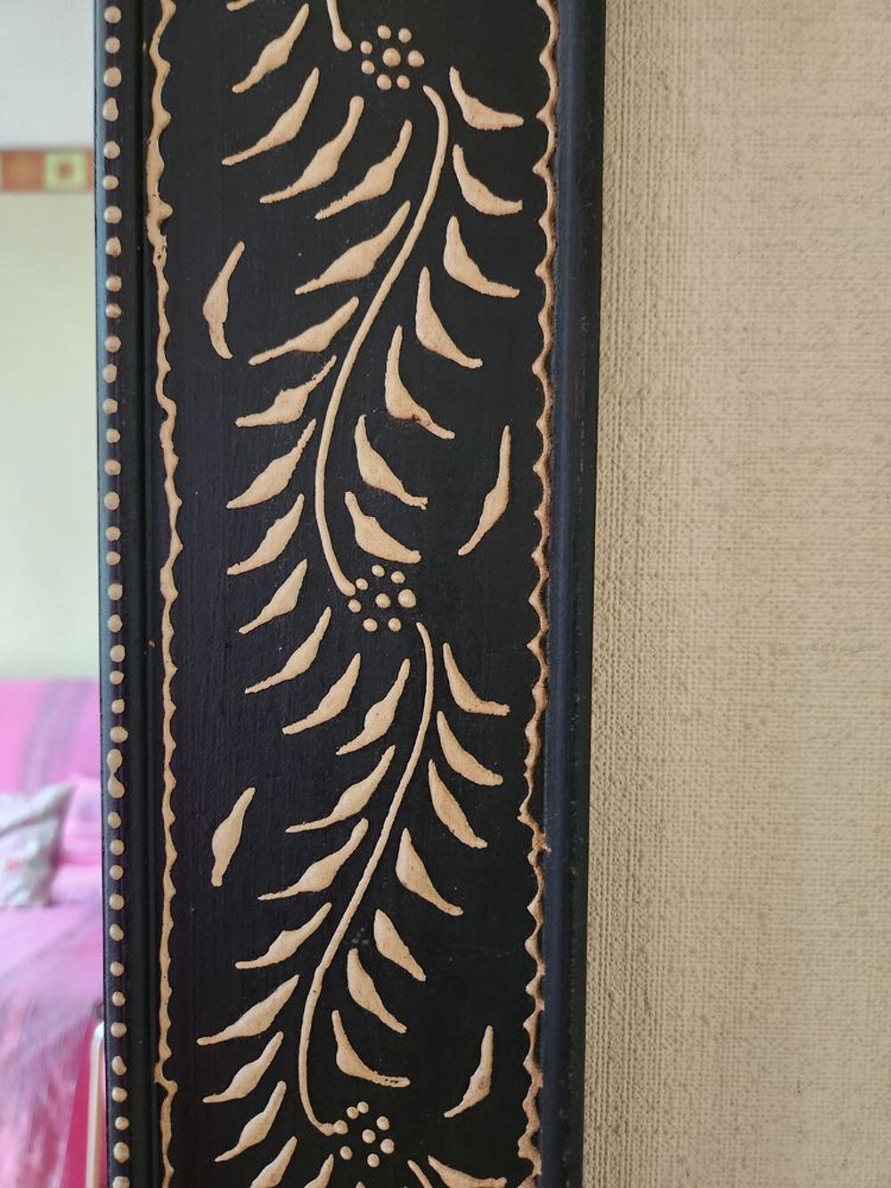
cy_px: 594
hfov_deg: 58.9
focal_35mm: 23
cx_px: 446
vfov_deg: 73.9
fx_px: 789
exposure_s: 1/30
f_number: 1.8
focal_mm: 5.4
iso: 500
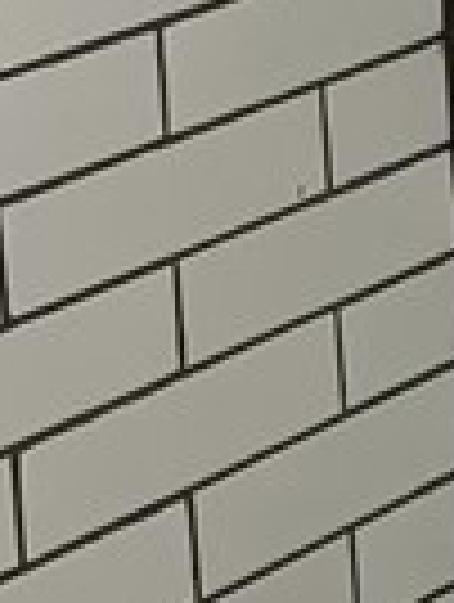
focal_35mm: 198
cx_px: 193
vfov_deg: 9.5
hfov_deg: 7.5
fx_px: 3451
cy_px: -446
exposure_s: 1/68
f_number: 1.8
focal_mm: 4.25
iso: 100
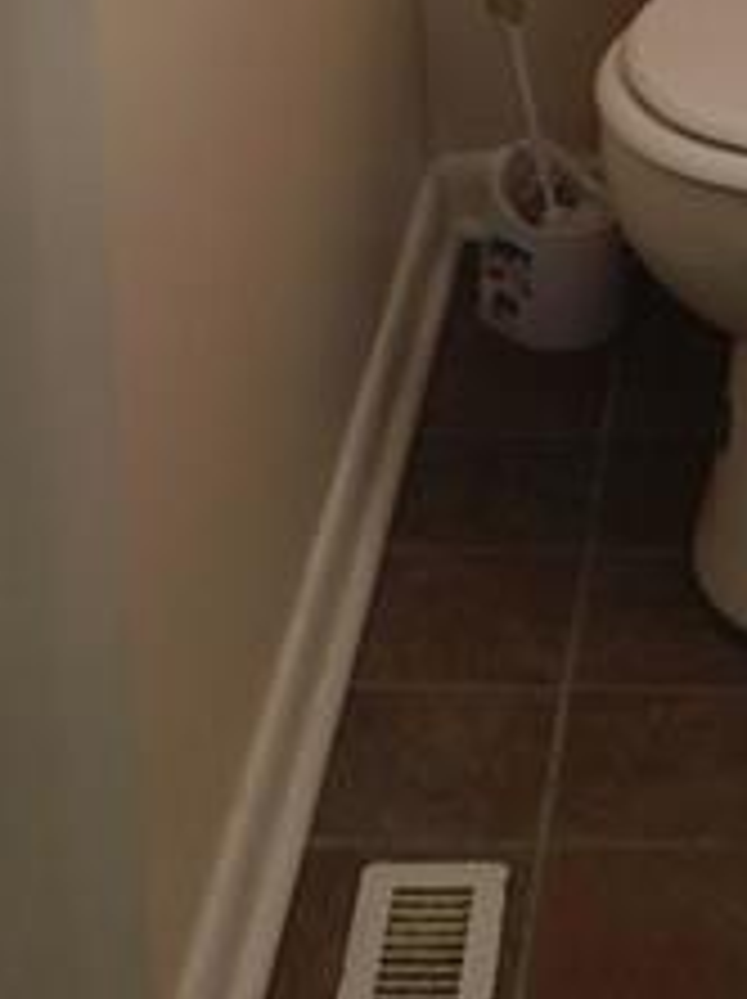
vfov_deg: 16.8
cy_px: -580
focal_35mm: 104
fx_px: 2998
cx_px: 824
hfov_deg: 13.9
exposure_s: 1/50
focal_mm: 5.3
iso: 125
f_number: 3.2
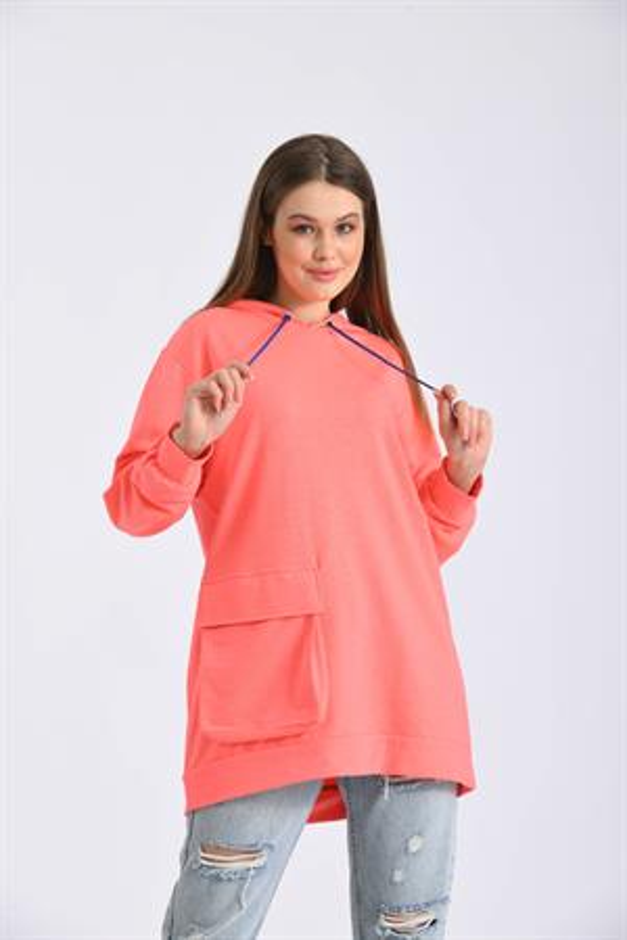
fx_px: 3788
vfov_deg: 14.2
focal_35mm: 145
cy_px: 470
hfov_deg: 9.5
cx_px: 314
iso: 100
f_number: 9
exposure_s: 1/160
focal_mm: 145
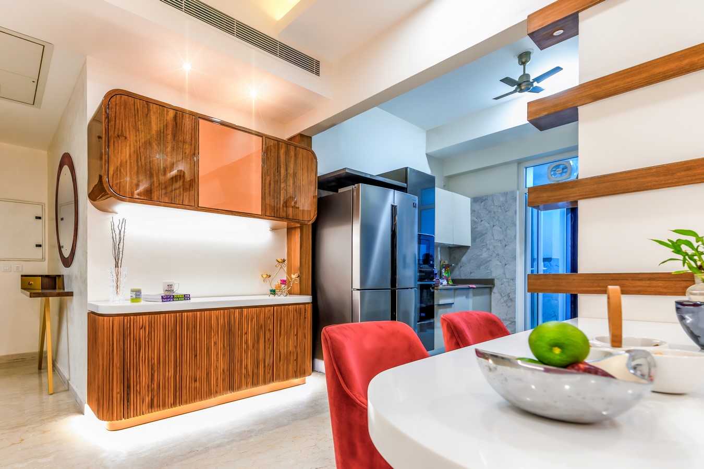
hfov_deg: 104.3
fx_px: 274
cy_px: 234
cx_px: 352
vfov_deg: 81.2
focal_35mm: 14
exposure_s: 1/3
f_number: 4.5
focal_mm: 14
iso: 100
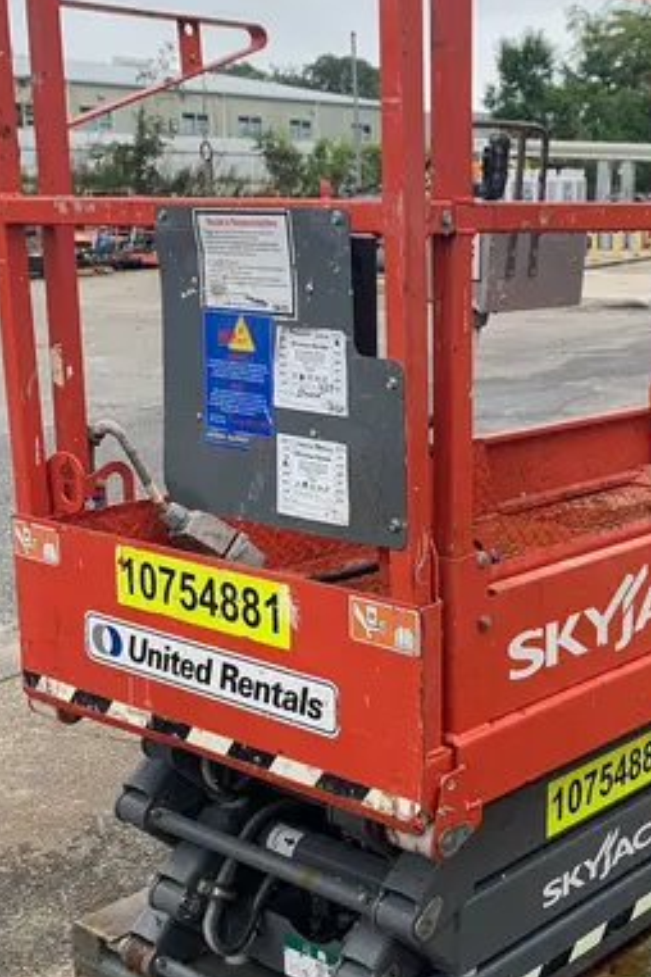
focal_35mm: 52
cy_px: 560
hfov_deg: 25.7
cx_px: 492
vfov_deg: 38.1
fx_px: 1410
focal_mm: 4.25
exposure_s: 1/122
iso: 25
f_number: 1.8
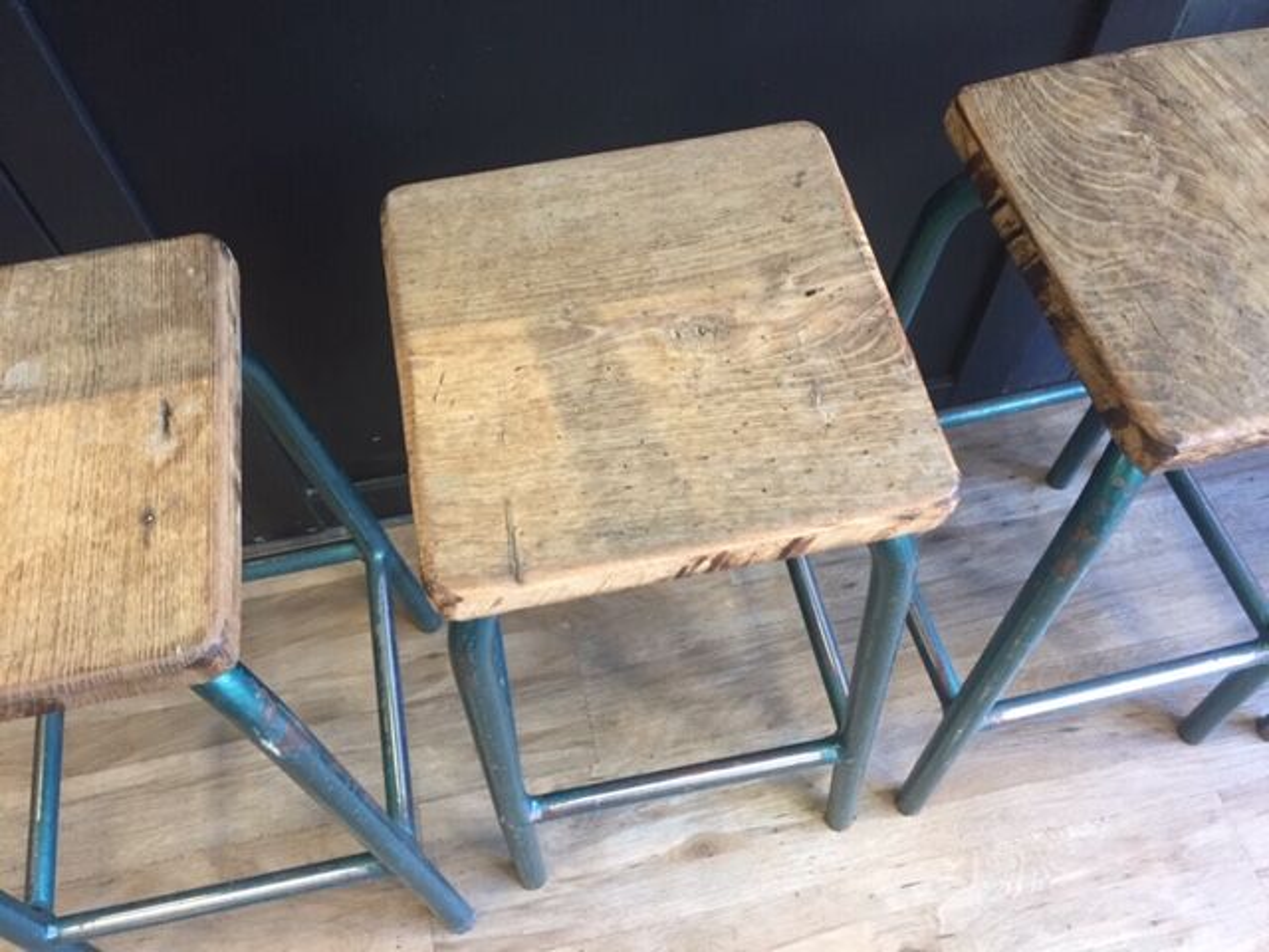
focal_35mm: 29
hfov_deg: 61.7
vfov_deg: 48.2
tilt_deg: -60.6
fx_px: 1063
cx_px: 634
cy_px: 476
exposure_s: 1/33
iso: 200
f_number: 2.2
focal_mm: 4.15
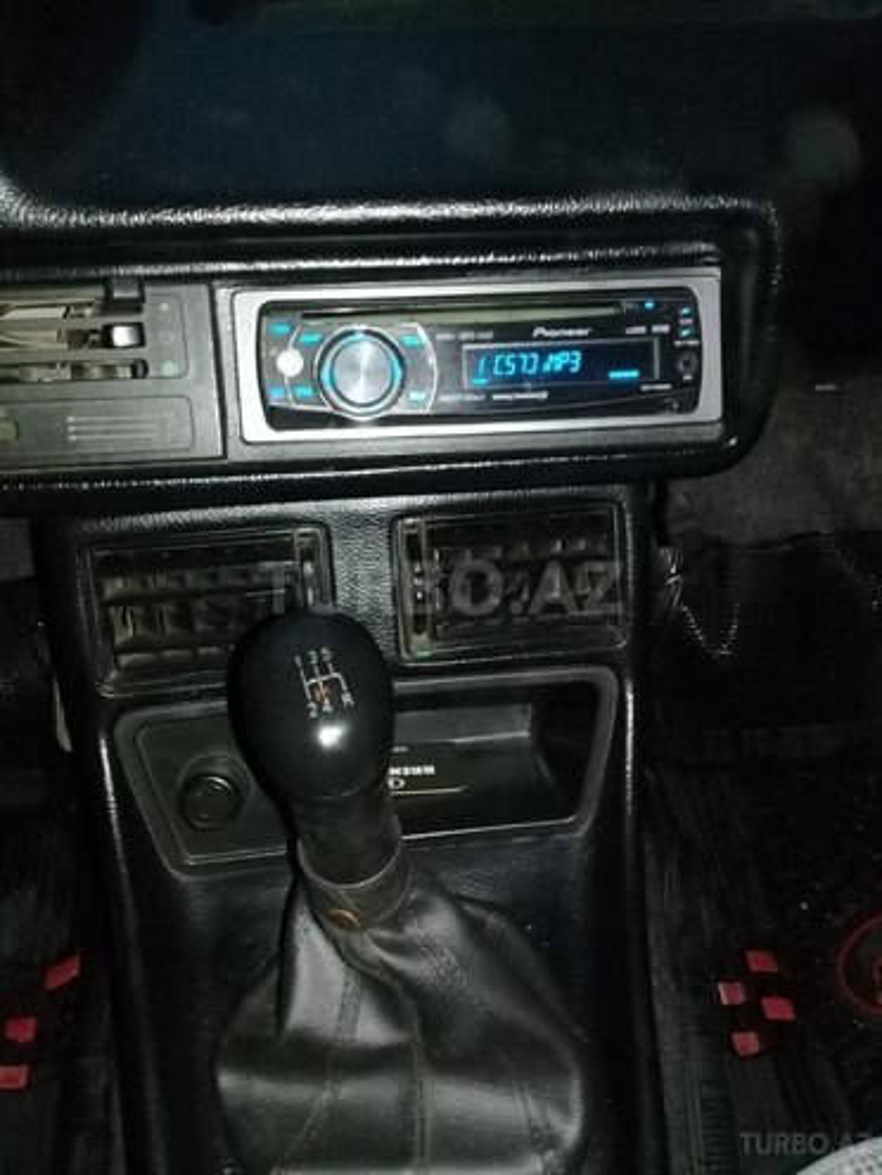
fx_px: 1053
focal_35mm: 31
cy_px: 588
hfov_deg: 45.4
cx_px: 441
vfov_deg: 58.4
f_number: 2.2
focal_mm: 3.3
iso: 400
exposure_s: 1/33
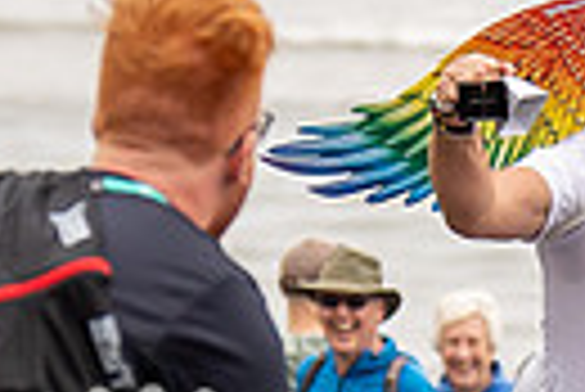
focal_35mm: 968
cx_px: 820
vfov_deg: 1.4
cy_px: 333
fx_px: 15747
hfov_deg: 2.1
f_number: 3.5
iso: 320
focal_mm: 103
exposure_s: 1/1000
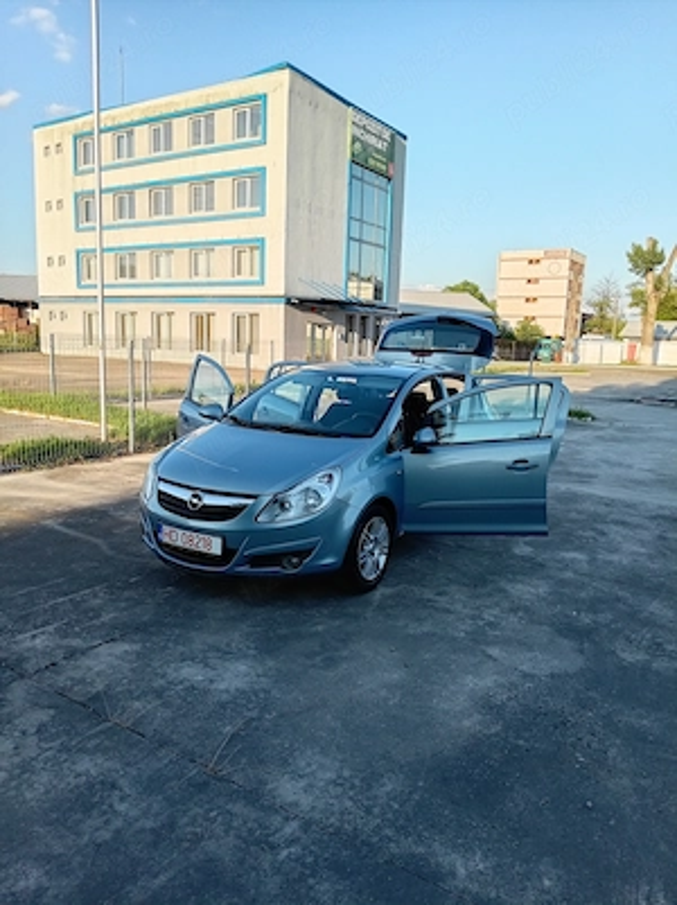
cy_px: 452
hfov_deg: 54.8
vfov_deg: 69.4
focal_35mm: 25
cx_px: 338
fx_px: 653
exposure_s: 1/354
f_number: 1.8
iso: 100
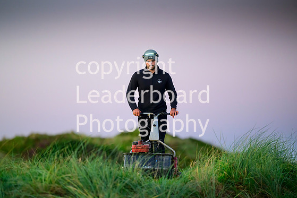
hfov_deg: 10.5
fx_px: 1609
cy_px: 104
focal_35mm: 195
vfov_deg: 7.0
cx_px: 146
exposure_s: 1/640
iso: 2000
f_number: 2.8
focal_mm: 185
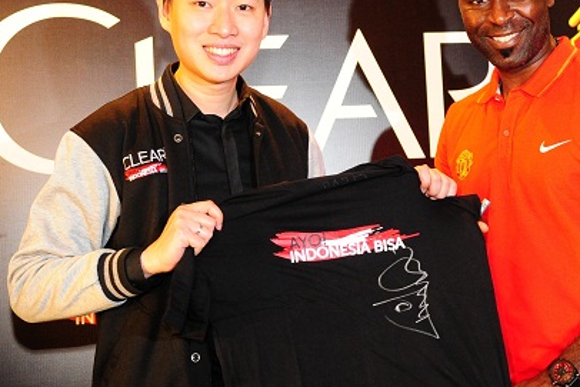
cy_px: 144
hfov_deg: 23.2
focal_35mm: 87
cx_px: 406
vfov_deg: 15.7
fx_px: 1402
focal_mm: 38
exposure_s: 1/60
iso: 1600
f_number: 3.2
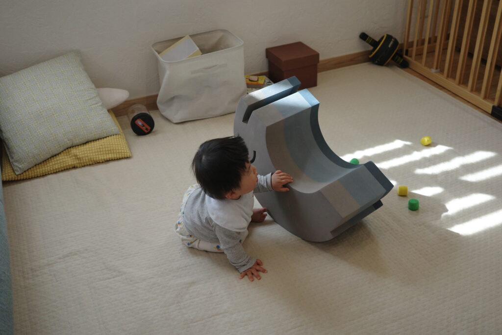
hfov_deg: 48.5
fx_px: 558
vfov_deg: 33.4
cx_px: 251
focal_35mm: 40
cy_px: 168
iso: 800
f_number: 2.8
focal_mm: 26
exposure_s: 1/100
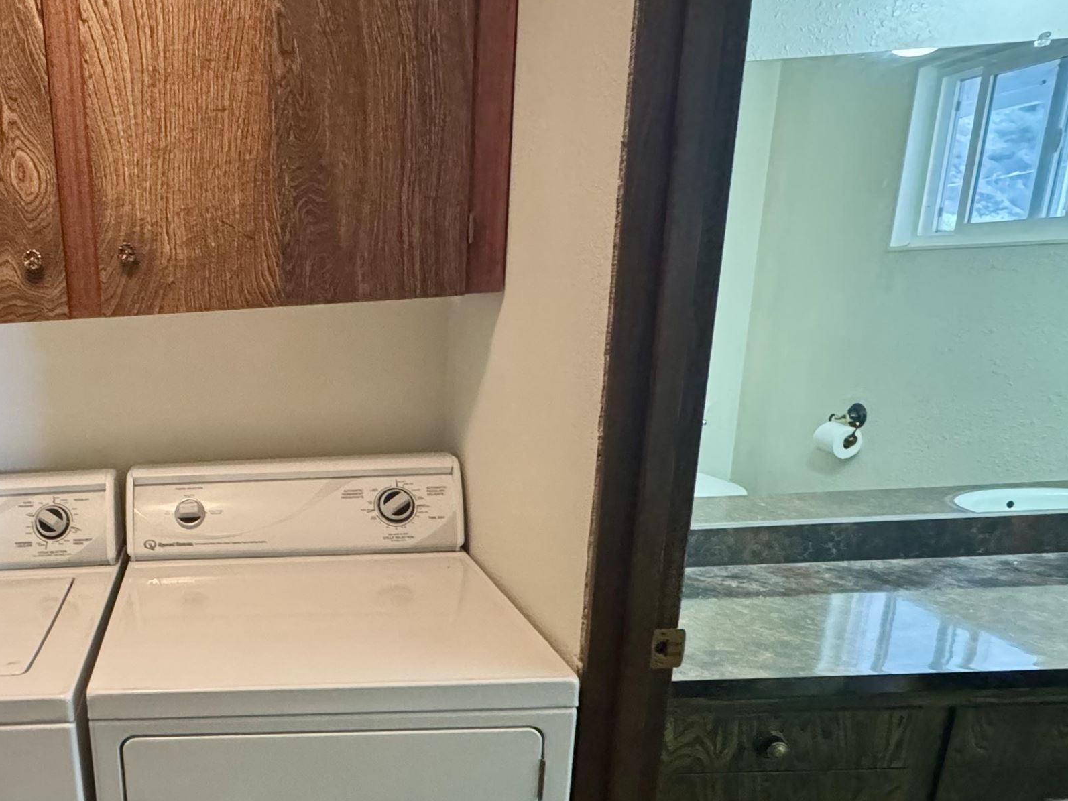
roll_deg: +4.0
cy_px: 523
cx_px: 180
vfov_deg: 50.6
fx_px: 833
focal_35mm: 27
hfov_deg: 59.0
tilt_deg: -16.6
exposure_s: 1/60
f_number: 2.2
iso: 1250
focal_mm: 2.22
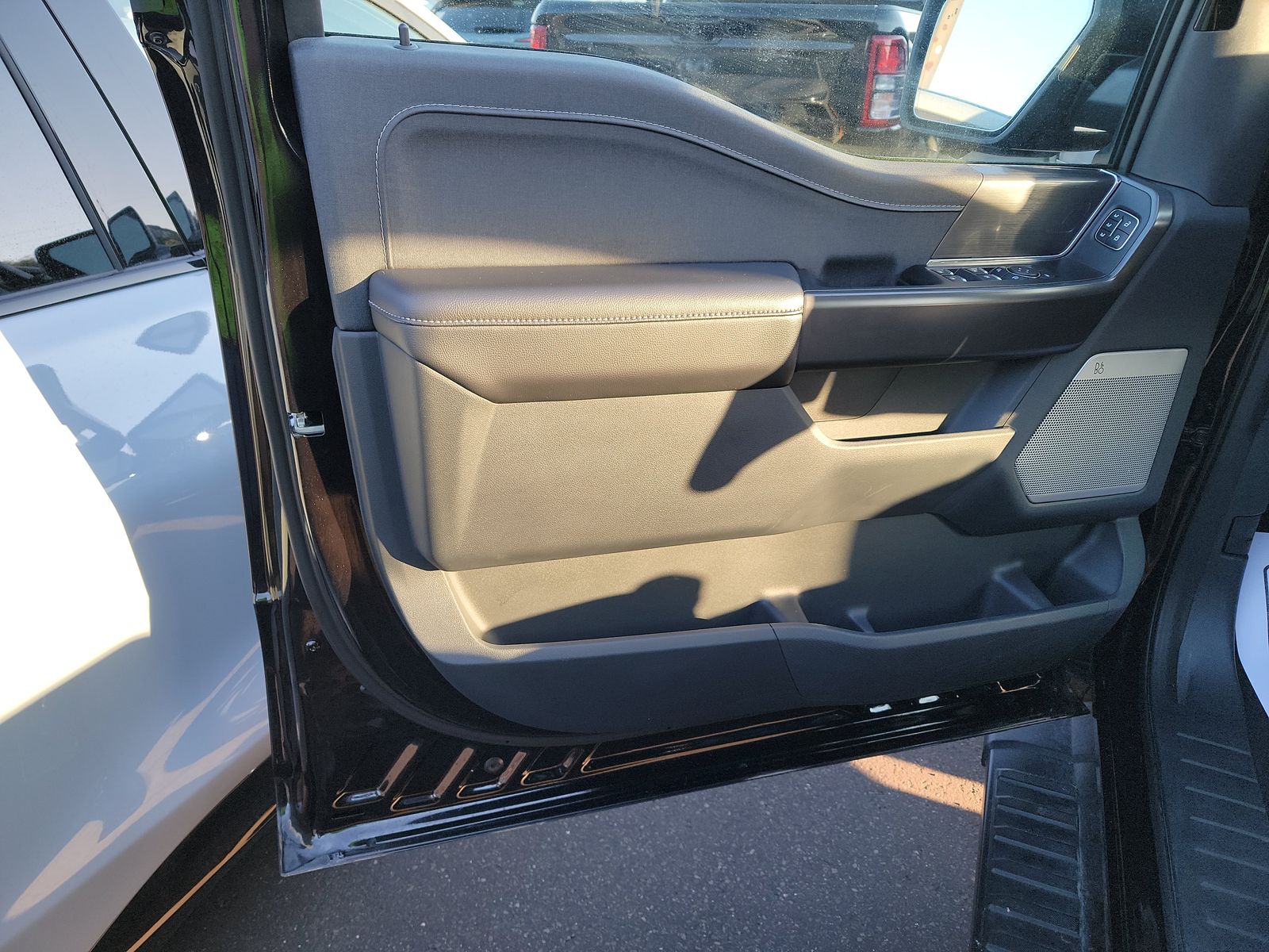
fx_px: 880
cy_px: 476
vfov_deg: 56.8
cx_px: 634
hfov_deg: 71.6
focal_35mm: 24
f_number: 1.8
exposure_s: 1/59
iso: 65
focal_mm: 6.7
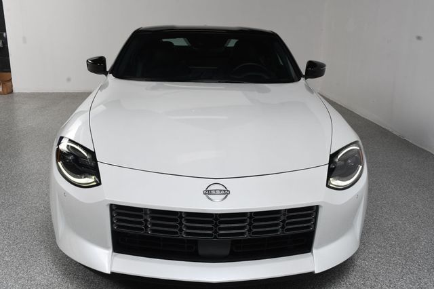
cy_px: 144
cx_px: 217
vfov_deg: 34.2
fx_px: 470
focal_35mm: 39
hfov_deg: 49.6
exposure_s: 1/160
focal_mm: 26
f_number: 11
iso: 100
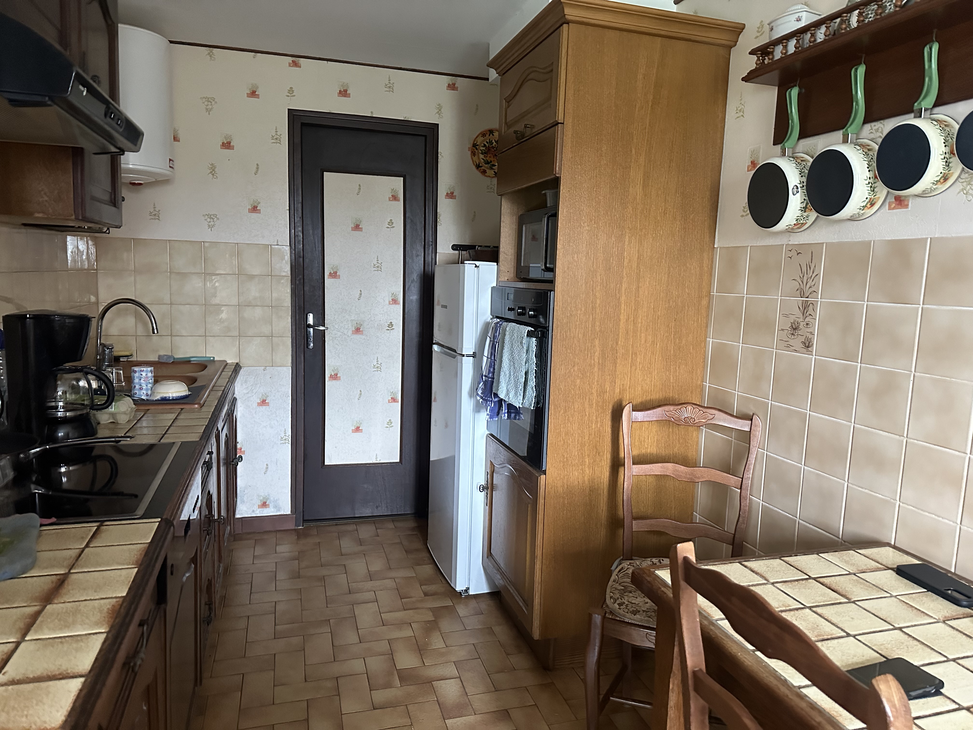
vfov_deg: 56.8
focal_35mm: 24
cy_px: 365
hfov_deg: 71.6
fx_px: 675
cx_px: 486
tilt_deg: -8.1
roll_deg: -4.6
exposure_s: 1/60
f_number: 1.78
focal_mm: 6.86
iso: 800
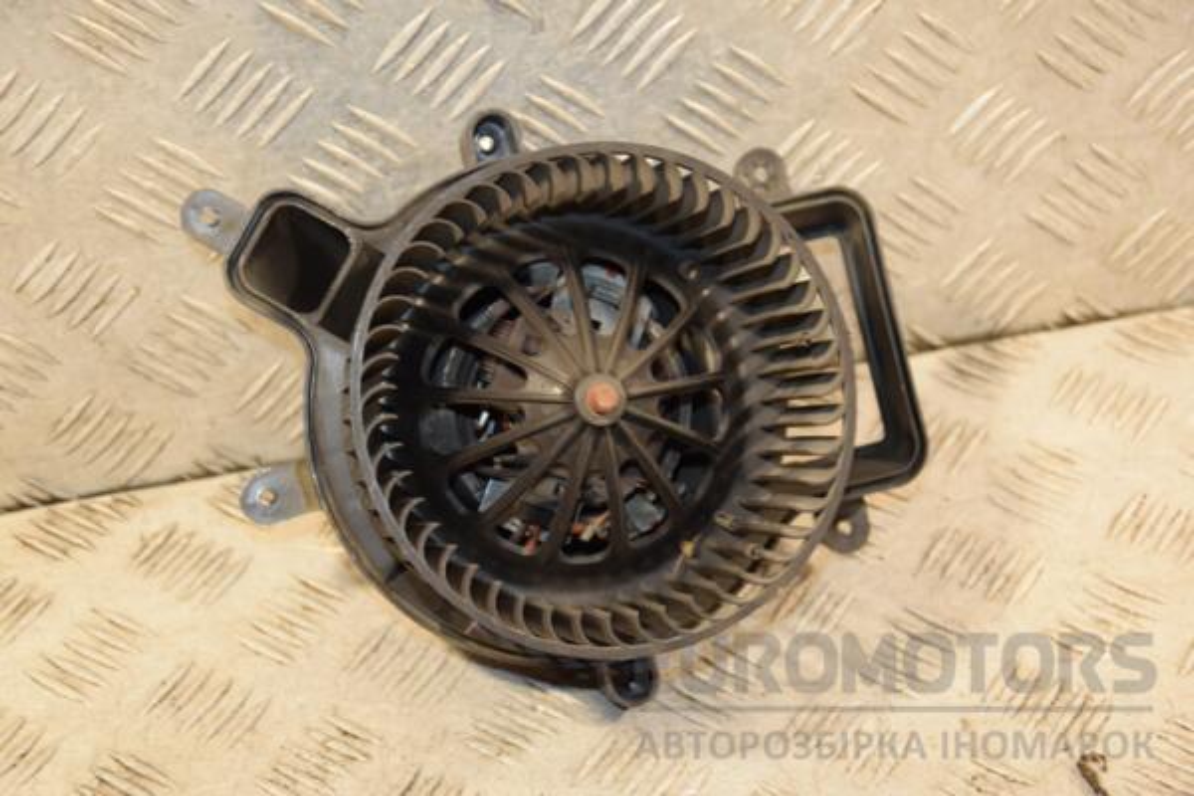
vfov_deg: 15.7
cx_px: 597
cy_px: 398
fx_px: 2885
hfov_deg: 23.4
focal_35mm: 87
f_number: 5
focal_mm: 58
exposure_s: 1/125
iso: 800
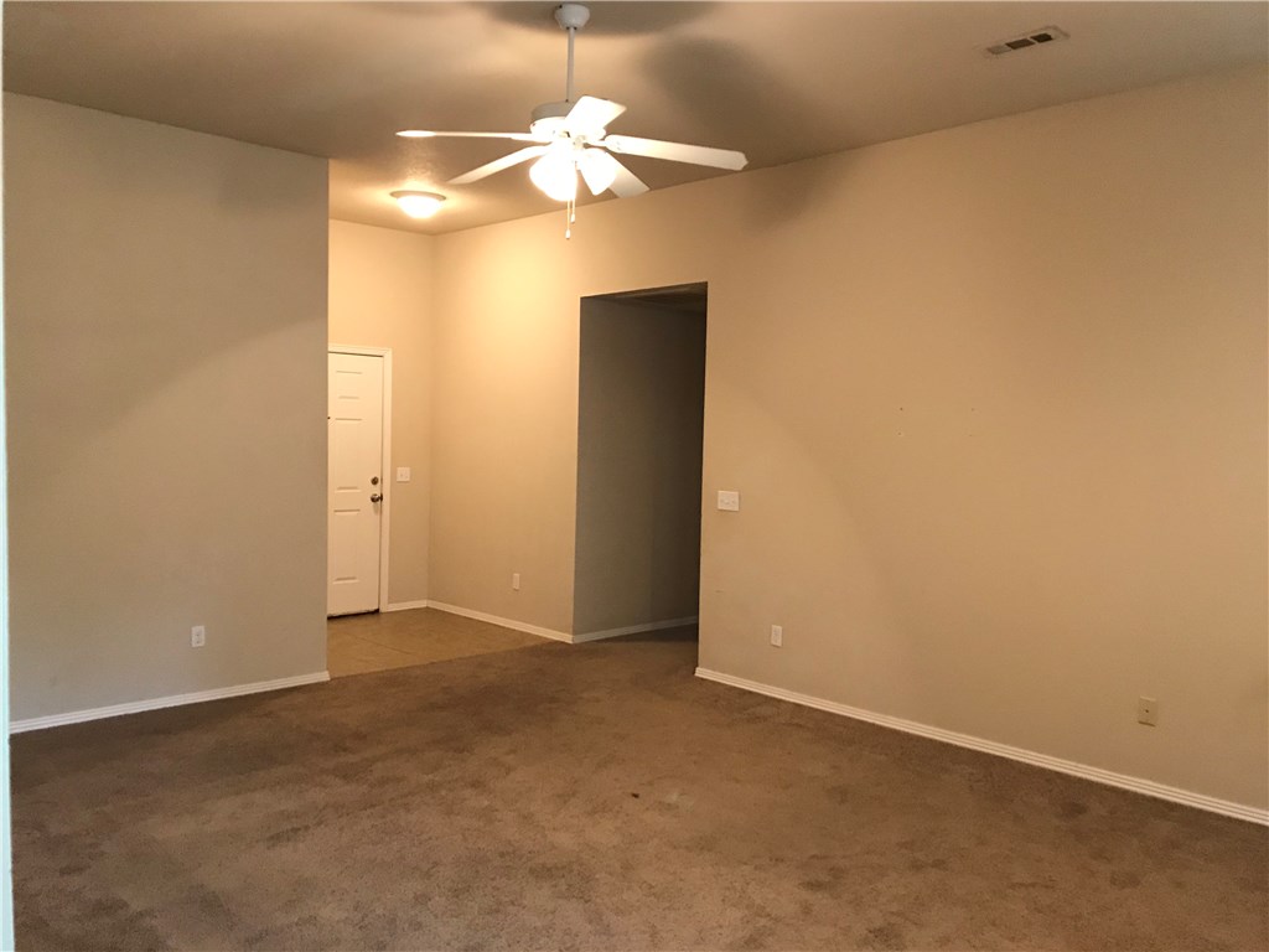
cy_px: 476
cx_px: 634
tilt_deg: -1.2
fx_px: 1026
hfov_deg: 63.4
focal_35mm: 28
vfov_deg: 49.7
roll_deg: -1.2
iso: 100
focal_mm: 3.99
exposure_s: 1/13
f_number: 1.8
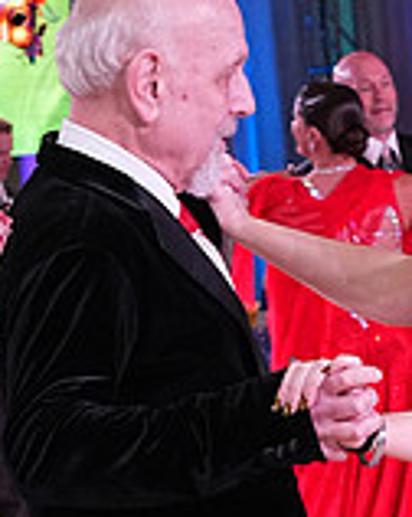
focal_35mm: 293
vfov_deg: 6.5
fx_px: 4475
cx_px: 404
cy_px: 730
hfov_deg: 5.3
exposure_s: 1/250
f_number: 7.1
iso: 2500
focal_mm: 57
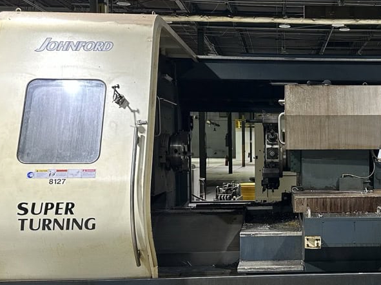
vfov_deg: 27.9
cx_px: 326
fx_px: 572
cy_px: 176
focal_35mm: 52
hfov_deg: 35.2
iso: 200
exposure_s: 1/60
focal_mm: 6.9
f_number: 1.8
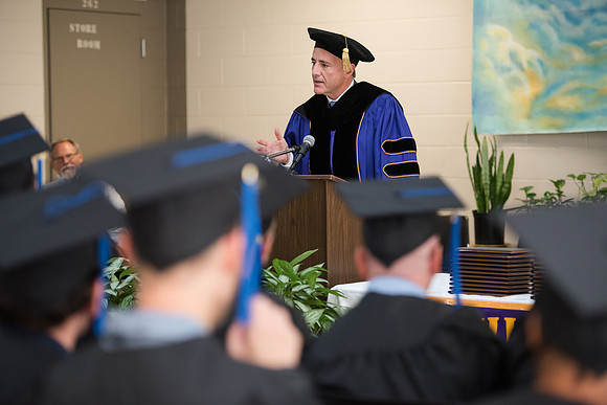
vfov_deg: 12.5
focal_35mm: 110
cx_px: 304
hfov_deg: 18.6
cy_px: 202
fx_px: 1855
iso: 2500
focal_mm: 110
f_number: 2.8
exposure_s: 1/200
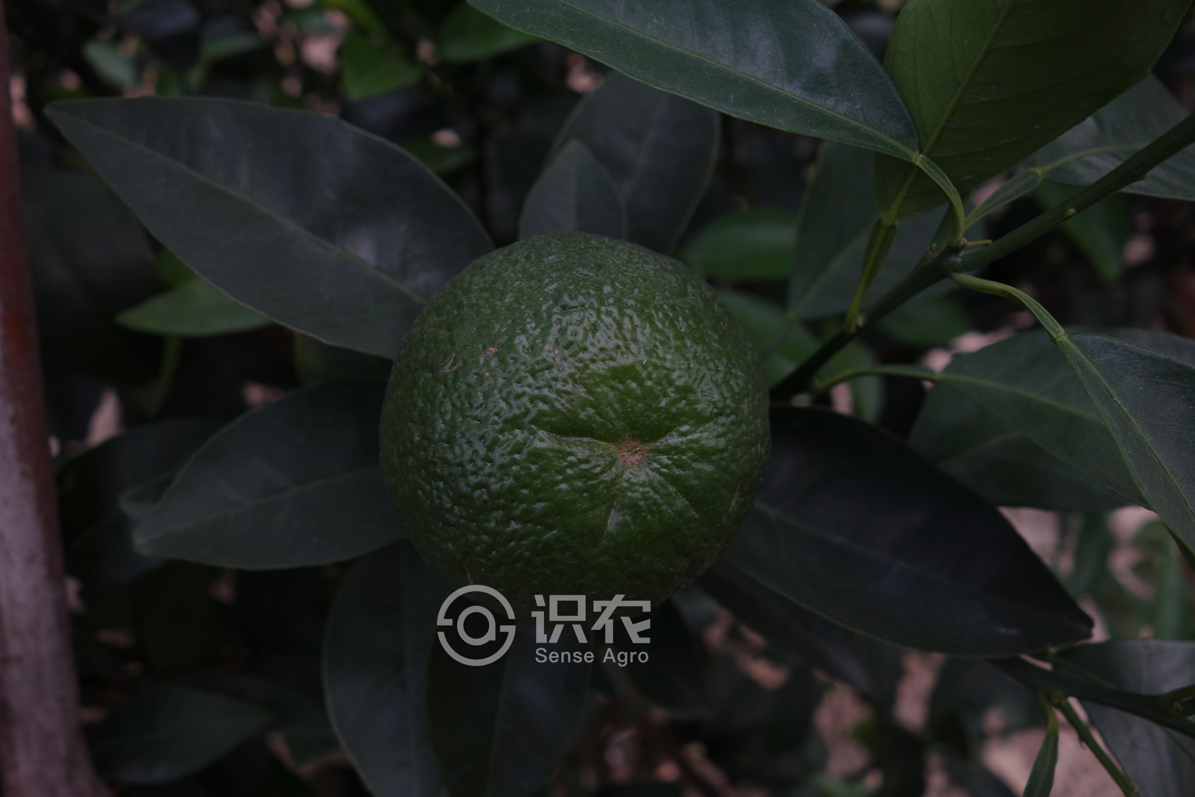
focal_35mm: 28
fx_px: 929
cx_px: 598
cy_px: 398
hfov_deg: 65.5
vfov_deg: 46.4
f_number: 4
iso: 125
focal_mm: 10.4
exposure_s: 1/40
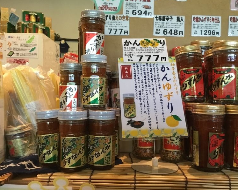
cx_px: 128
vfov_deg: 44.6
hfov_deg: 54.2
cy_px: 96
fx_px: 233
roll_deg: -0.7
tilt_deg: -1.0
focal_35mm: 33
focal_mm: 3.3
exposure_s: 1/30
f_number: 2.4
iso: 160
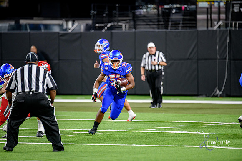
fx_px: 2017
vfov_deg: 4.6
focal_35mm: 300
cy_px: 80
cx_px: 121
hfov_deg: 6.9
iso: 1250
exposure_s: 1/400
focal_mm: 300
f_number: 2.8
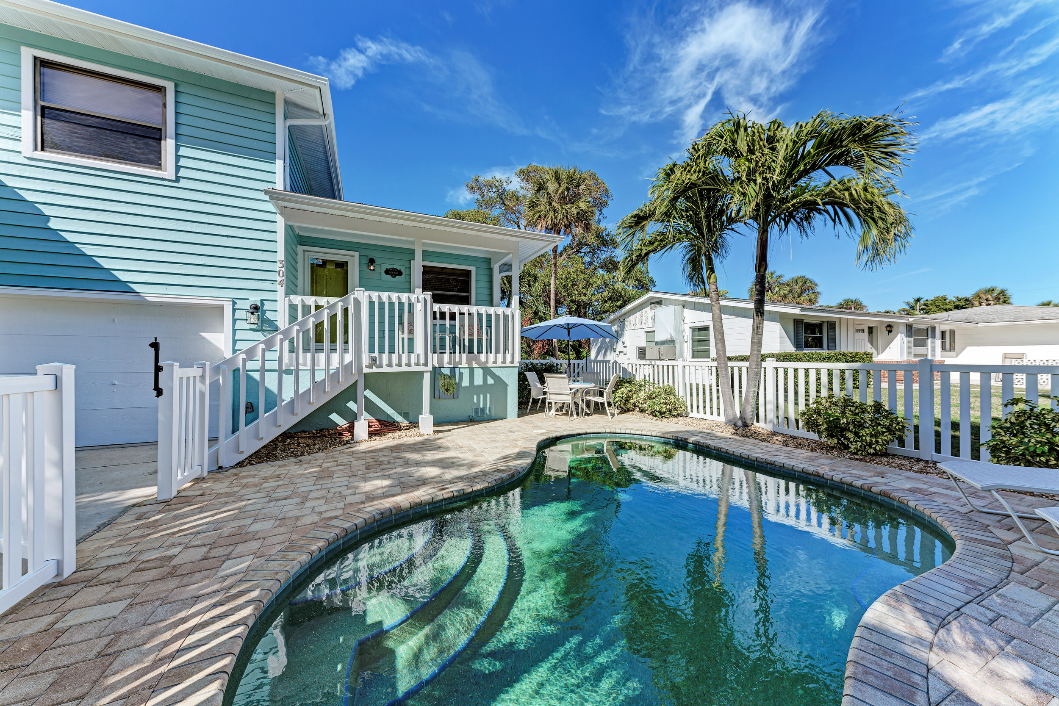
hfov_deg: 112.6
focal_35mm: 12
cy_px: 353
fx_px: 353
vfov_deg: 90.0
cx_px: 530
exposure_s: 1/500
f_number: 8
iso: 100
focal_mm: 12
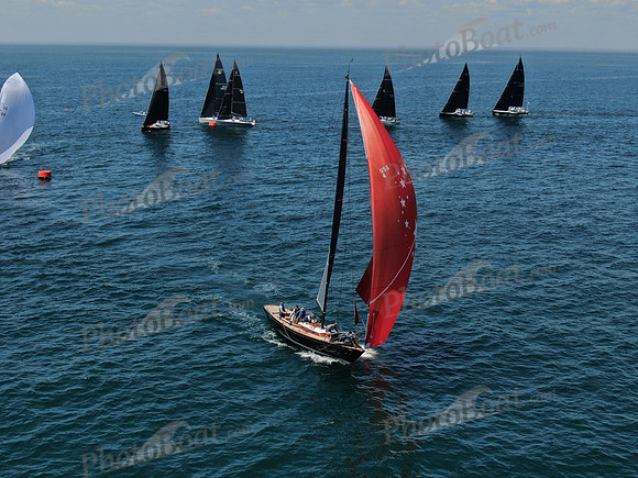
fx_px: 885
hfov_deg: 39.7
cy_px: 239
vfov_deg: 30.3
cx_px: 319
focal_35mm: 48
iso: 100
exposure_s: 1/1250
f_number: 3.8
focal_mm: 8.6
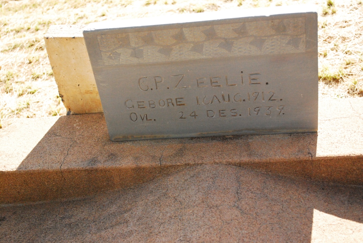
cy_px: 122
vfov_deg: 28.1
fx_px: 484
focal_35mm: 48
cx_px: 182
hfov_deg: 41.1
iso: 1600
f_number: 5
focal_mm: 32
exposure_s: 1/1600
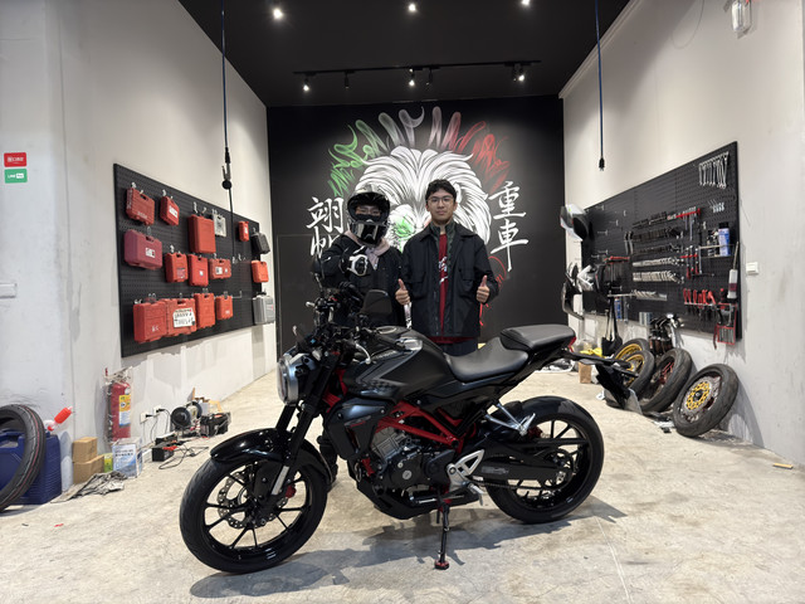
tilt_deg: -0.6
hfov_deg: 71.6
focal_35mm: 24
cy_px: 302
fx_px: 558
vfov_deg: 56.8
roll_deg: +1.4
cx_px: 402
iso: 320
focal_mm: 6.76
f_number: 1.78
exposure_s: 1/40
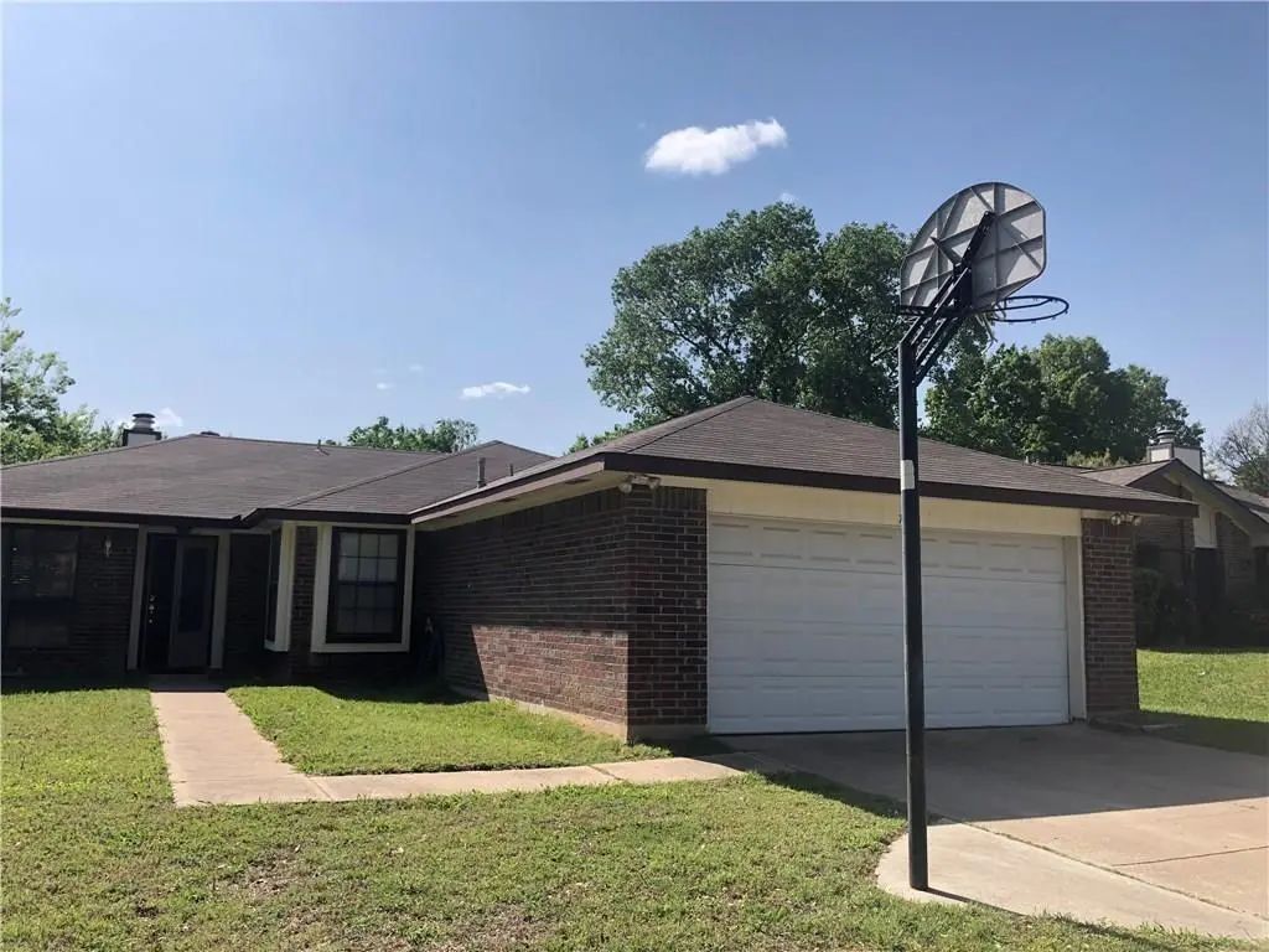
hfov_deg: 63.4
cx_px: 634
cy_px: 476
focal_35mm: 28
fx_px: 1026
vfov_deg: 49.7
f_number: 1.8
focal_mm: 3.99
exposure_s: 1/1185
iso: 20
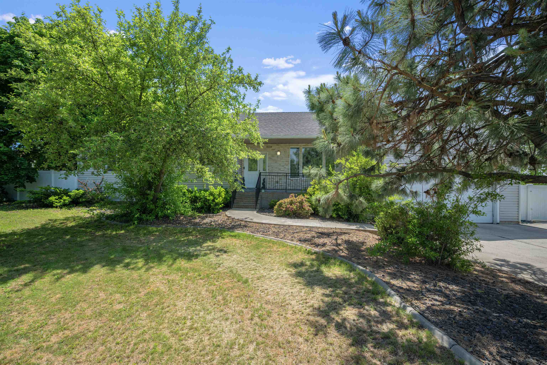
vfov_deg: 73.7
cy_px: 182
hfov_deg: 96.7
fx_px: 243
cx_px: 274
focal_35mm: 16
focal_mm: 16
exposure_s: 1/80
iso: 100
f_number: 8
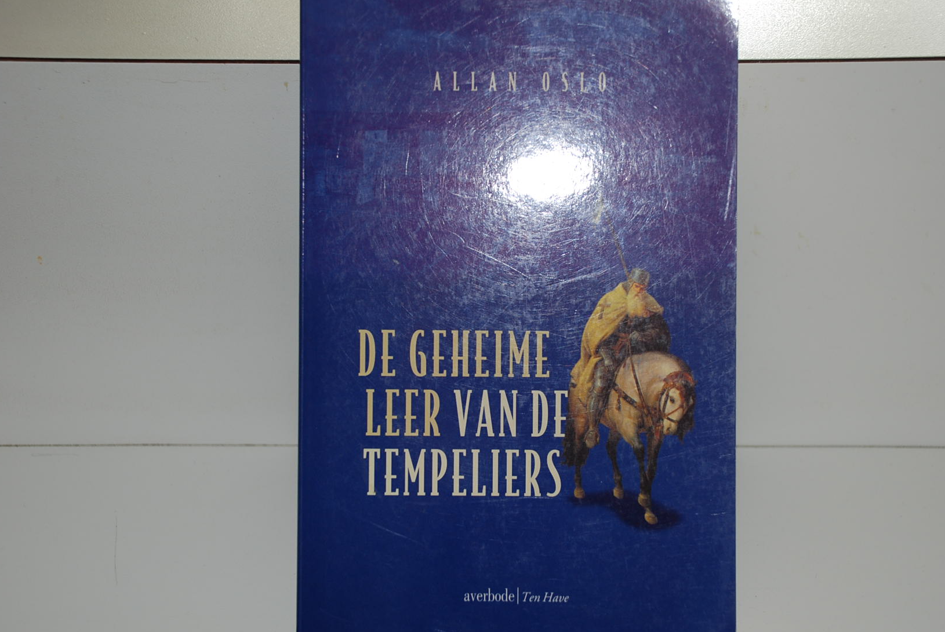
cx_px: 517
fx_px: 1498
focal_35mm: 57
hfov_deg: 35.0
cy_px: 314
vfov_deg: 23.8
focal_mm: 32
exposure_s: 1/60
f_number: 4.2
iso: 200
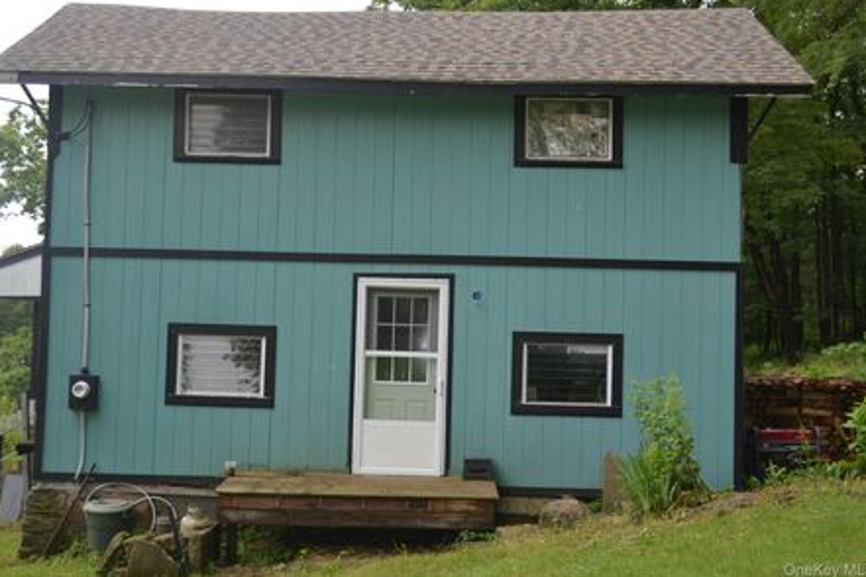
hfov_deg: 38.8
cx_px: 391
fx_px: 1227
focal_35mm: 51
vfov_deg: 26.5
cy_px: 254
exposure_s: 1/200
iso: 110
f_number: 4.5
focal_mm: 30
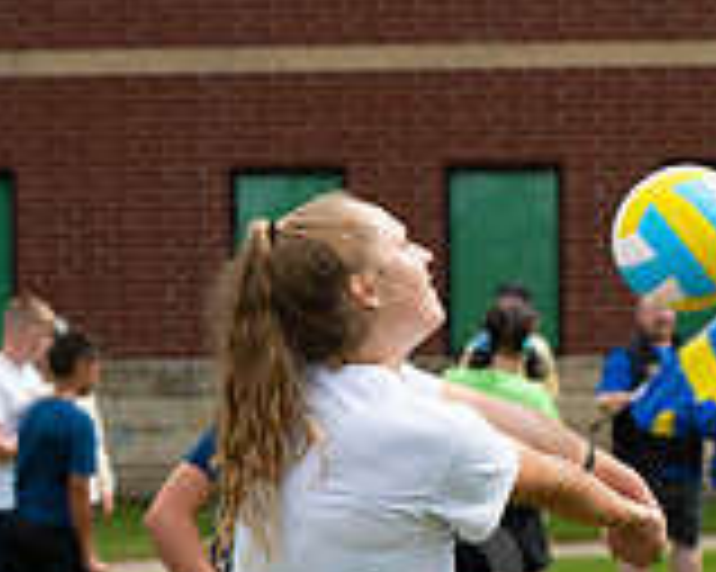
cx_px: 387
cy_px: 642
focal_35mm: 240
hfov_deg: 8.1
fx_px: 5083
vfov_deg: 6.4
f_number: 4.5
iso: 320
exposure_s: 1/2000
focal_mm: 70
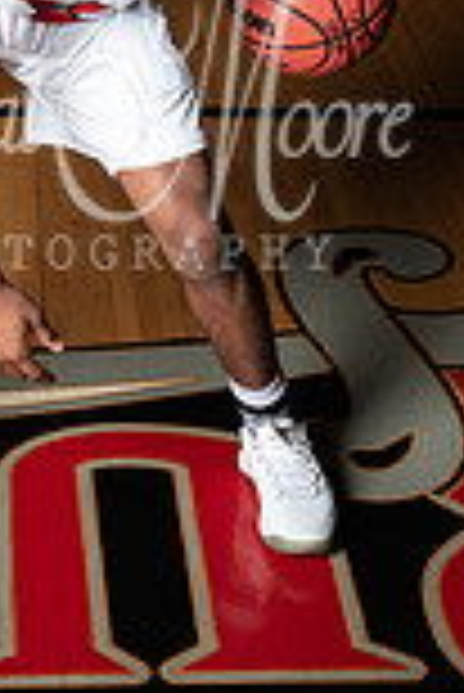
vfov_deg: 18.1
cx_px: 144
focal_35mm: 111
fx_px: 2141
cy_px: 45
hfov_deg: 12.3
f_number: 14
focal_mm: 38
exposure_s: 1/200
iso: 320
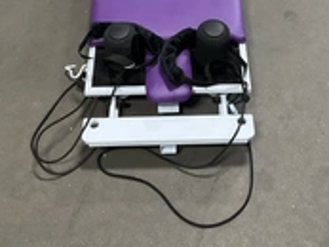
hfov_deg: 28.9
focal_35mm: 67
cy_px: -6
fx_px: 637
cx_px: 173
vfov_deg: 21.1
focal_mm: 3
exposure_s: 1/40
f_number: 1.8
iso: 250
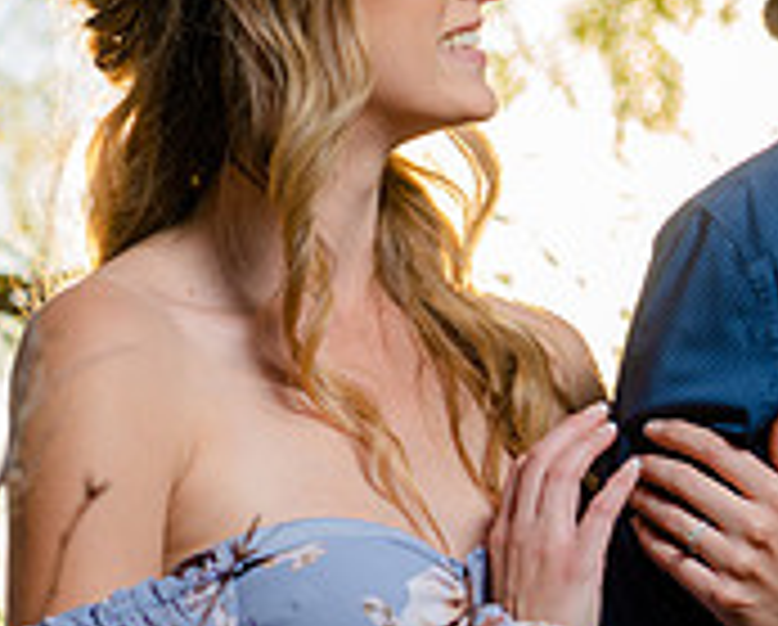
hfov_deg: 8.1
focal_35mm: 239
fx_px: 5512
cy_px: 268
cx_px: 409
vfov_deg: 6.5
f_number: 4
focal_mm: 76
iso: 50
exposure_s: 1/250
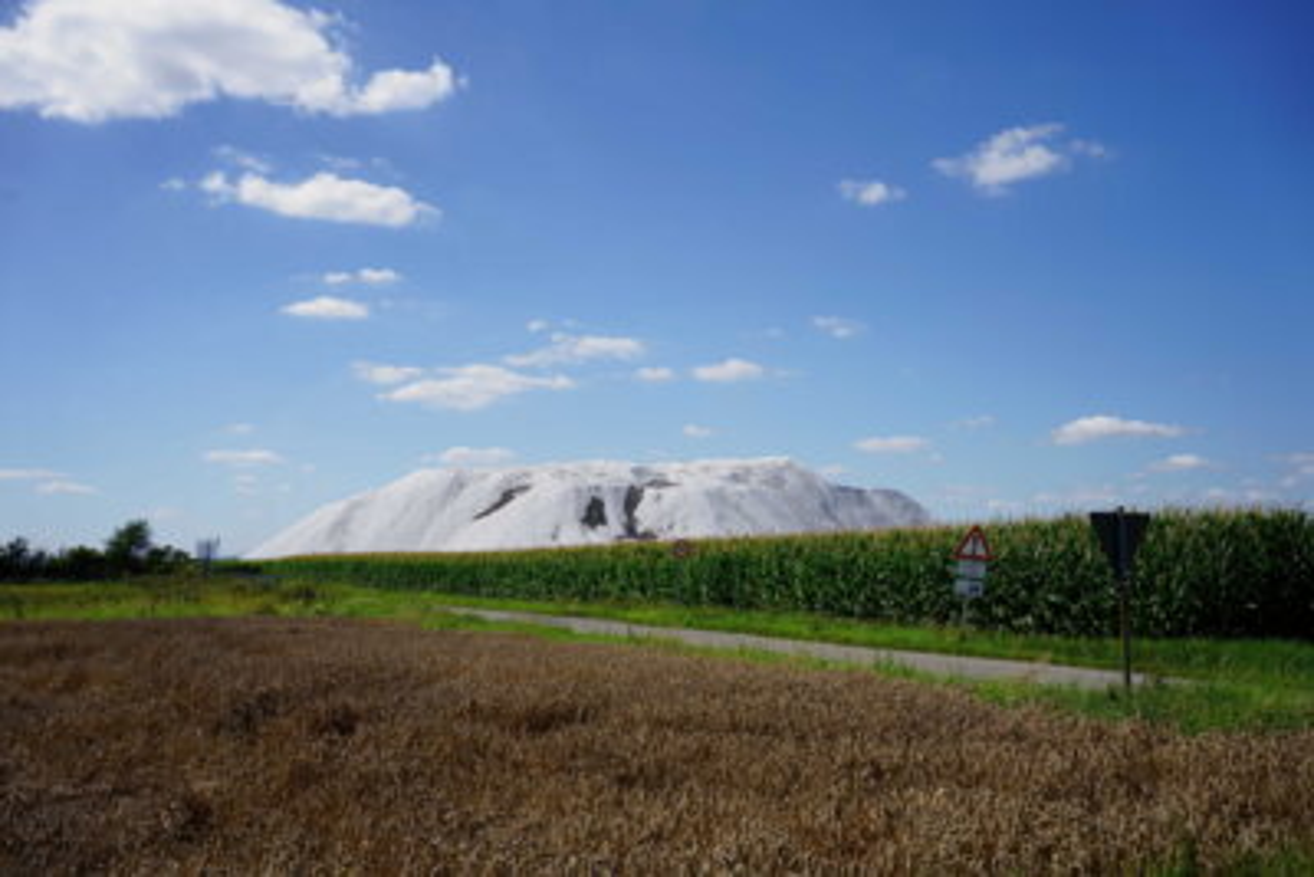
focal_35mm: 35
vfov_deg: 37.9
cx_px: 657
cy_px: 438
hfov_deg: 54.4
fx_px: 1278
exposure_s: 1/320
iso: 100
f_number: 8
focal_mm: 35
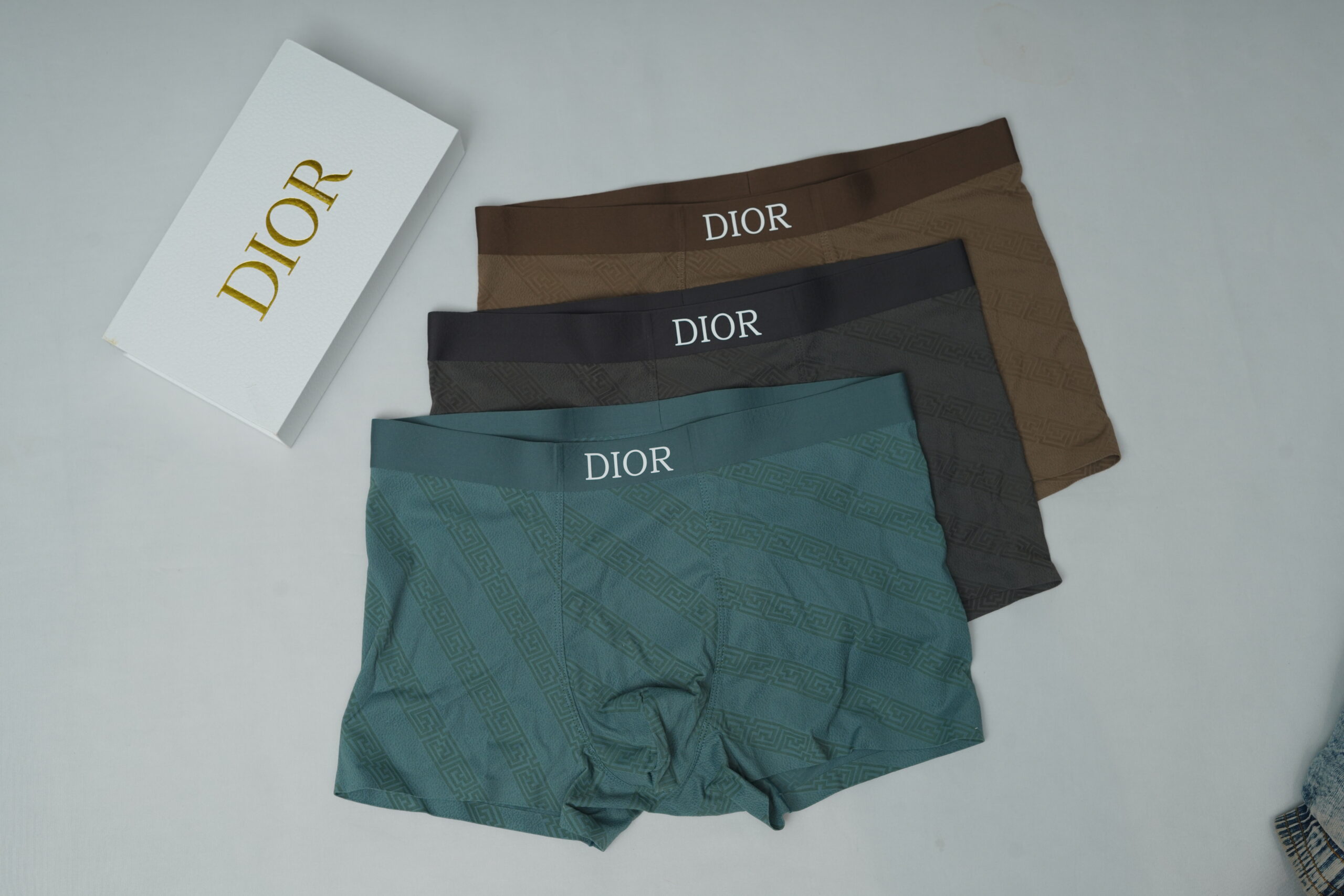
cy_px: 448
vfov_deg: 27.0
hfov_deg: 39.6
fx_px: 1867
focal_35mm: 50
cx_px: 672
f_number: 6.3
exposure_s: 1/200
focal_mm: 50
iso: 320
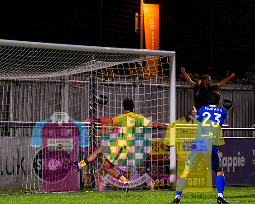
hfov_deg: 6.1
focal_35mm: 317
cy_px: 142
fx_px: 2388
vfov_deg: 4.9
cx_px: 42
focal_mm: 135
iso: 6400
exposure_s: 1/1250
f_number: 2.8
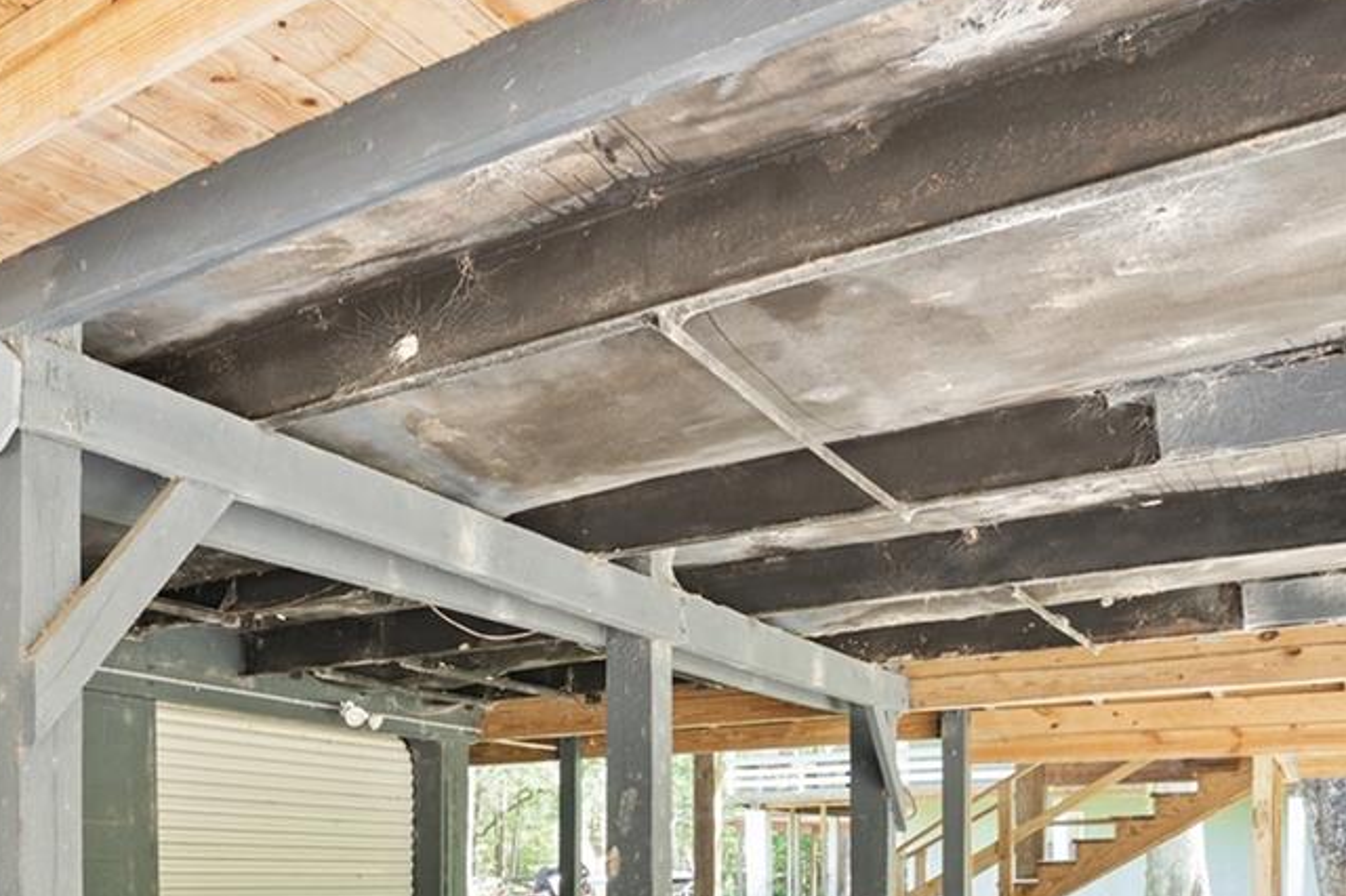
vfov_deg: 35.0
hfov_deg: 46.6
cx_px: 36
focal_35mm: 35
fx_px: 1308
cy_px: 856
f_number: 7.1
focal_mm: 14
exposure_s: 1/13
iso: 400
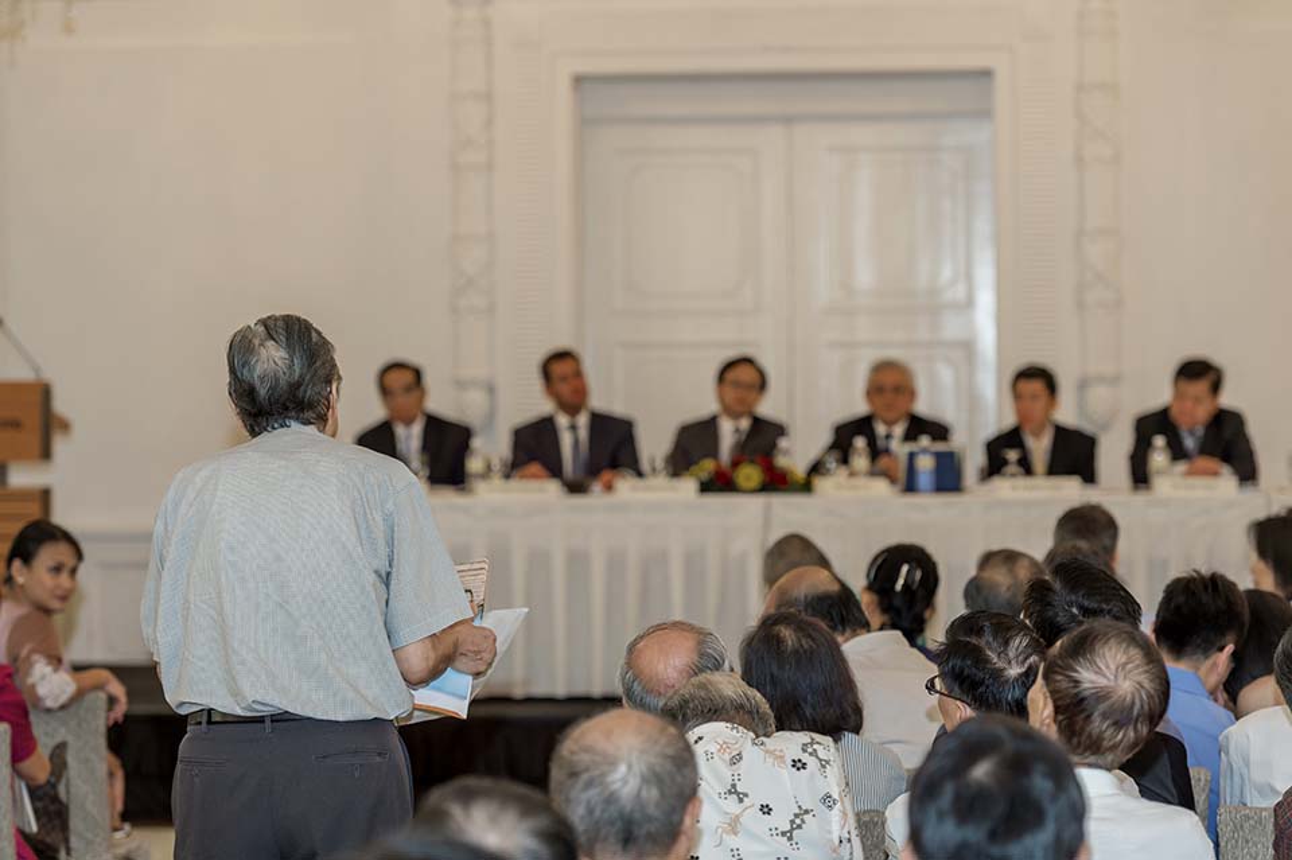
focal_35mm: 122
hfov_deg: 16.8
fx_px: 4376
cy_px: 430
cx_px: 646
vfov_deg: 11.2
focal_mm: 122
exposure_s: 1/60
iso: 800
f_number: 4.5
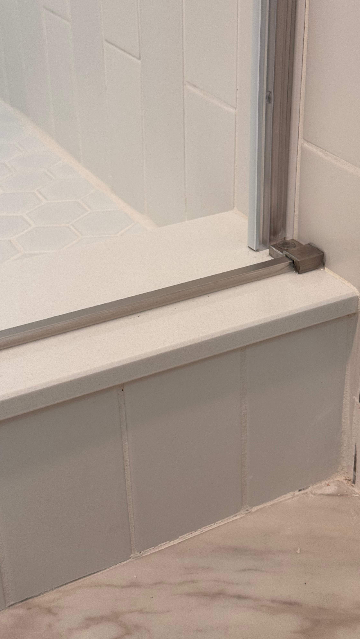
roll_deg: +1.8
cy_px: 316
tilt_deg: -29.9
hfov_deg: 22.6
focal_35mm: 53
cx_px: 202
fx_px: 899
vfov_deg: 39.2
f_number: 1.78
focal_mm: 6.76
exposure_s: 1/60
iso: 100
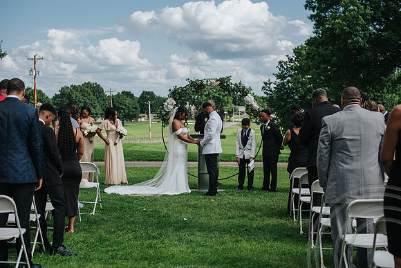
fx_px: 585
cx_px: 208
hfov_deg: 37.8
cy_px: 134
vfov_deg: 25.7
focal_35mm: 53
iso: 140
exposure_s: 1/1600
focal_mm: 50
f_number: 3.5
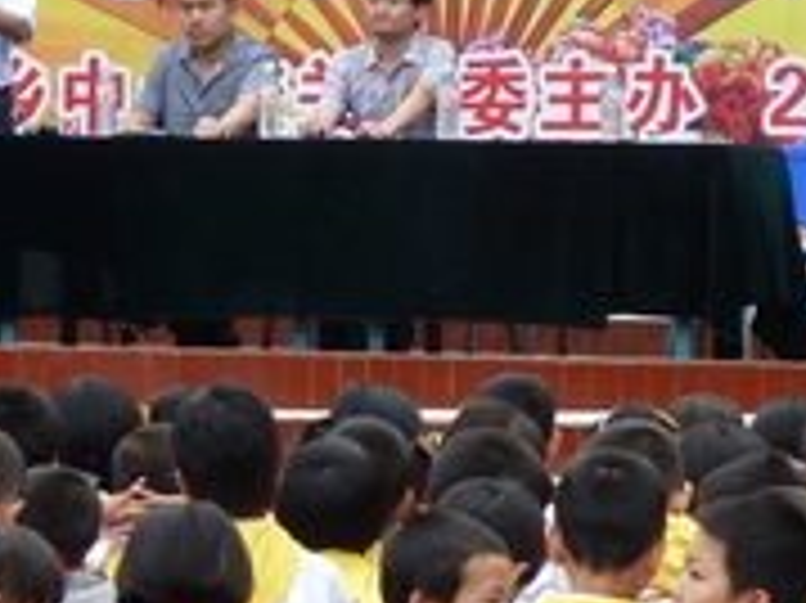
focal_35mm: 255
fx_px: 5933
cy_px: 207
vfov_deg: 5.8
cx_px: 122
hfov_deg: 7.8
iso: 80
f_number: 4.2
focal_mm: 13.7
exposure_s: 1/50
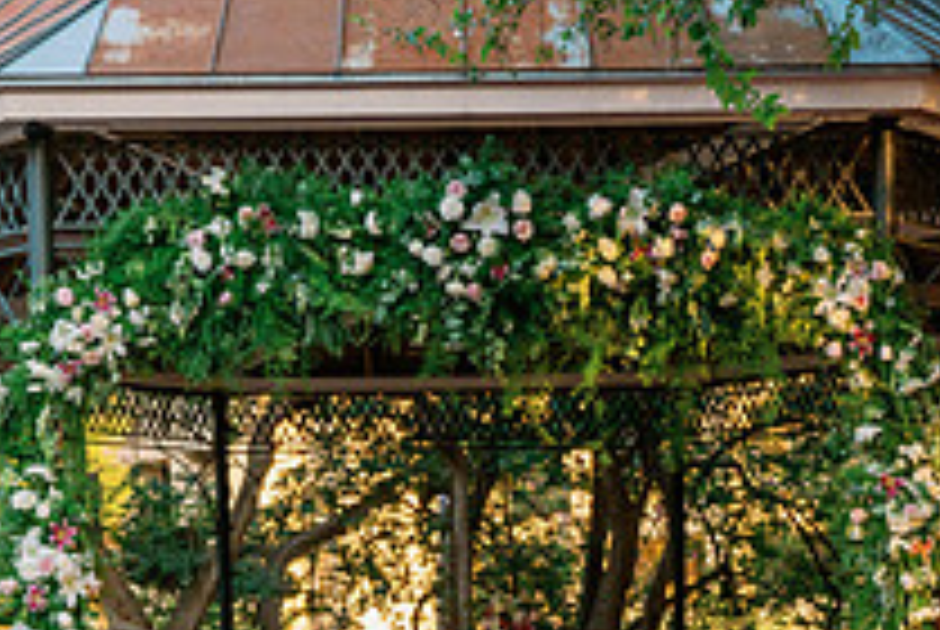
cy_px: 826
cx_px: 441
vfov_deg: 14.6
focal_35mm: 90
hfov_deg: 22.6
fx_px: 2353
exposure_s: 1/250
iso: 320
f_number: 3.5
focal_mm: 32.5
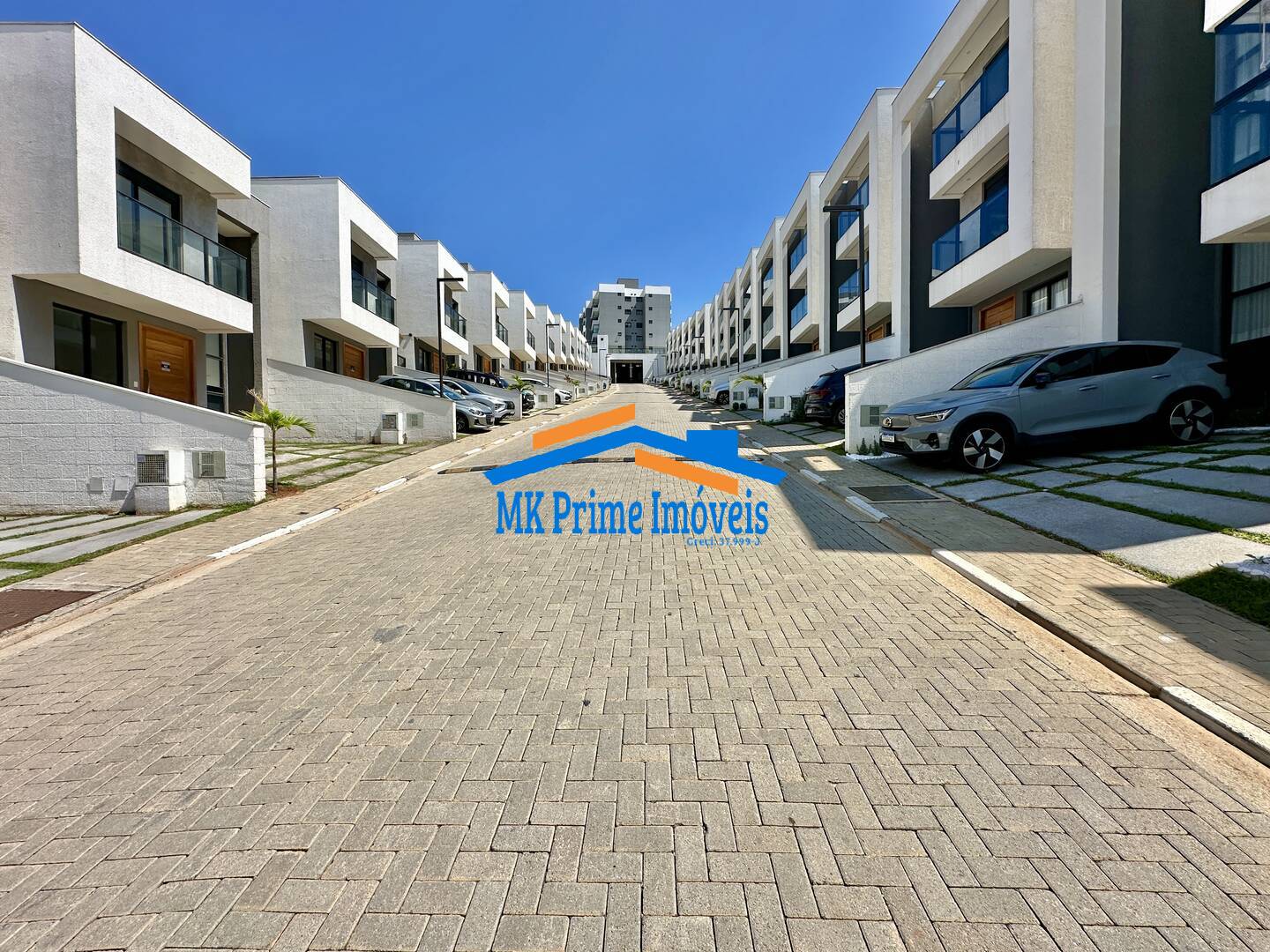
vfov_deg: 85.7
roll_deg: -0.3
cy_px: 476
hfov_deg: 102.1
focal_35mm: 14
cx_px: 635
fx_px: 514
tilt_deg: -1.6
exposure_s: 1/2747
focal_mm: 2.22
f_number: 2.2
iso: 50
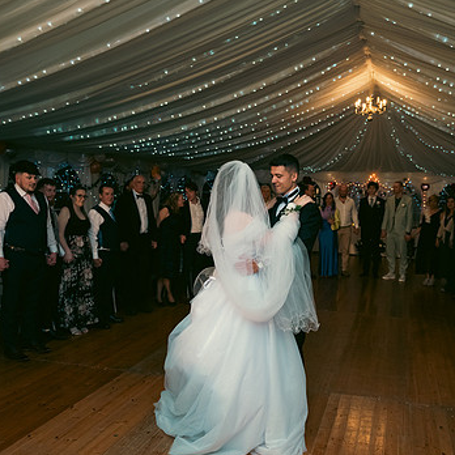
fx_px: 506
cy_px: 229
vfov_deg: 48.5
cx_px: 248
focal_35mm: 34
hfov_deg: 48.4
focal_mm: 24
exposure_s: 1/160
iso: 800
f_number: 3.5
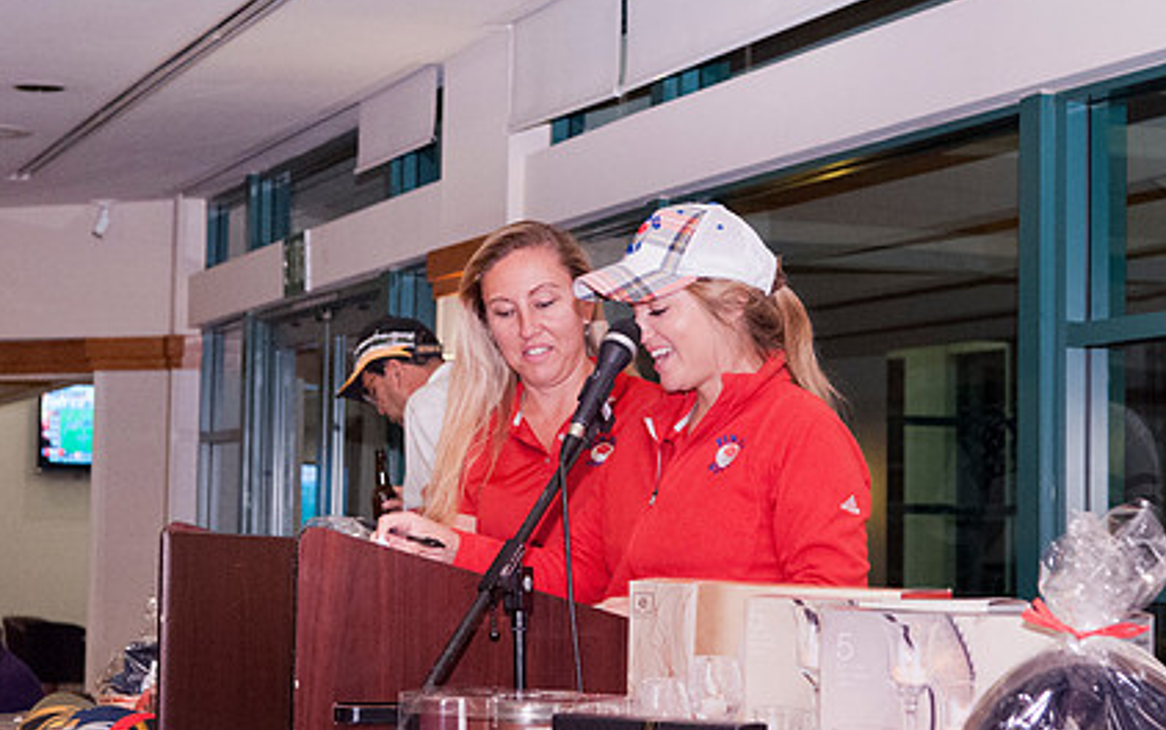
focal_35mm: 84
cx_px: 688
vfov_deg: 15.5
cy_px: 292
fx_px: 2670
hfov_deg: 24.6
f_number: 4.5
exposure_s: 1/100
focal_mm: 40
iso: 1250
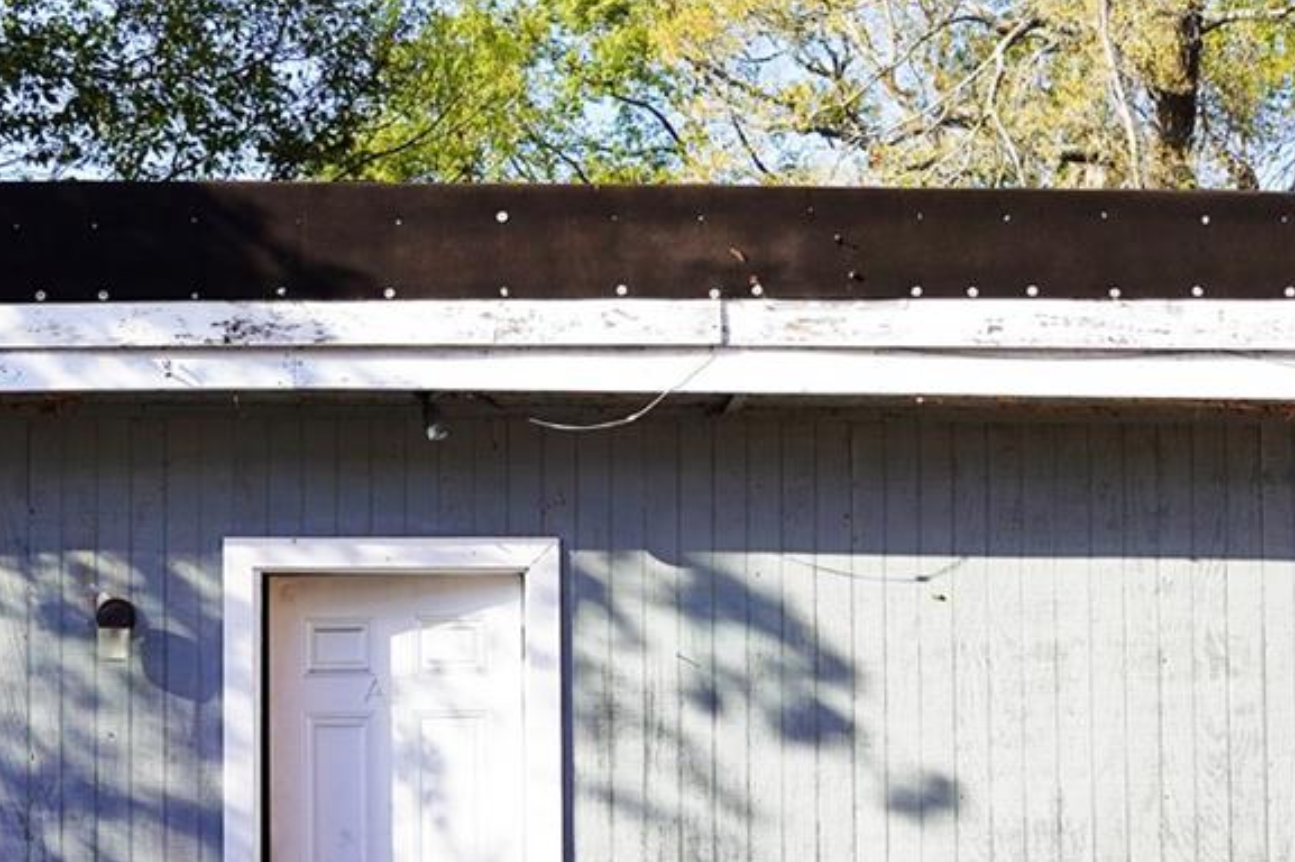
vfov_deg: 15.9
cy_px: 523
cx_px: 494
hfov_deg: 23.6
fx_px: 3092
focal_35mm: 86
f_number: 4.5
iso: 100
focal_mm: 31
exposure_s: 1/500
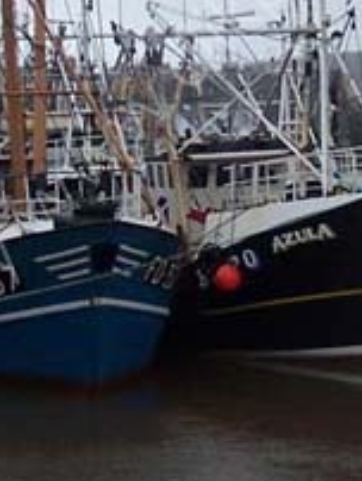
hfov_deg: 18.4
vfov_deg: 24.3
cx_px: 101
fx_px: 1113
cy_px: 163
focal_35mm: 80
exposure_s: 1/350
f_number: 2.8
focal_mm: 6.3
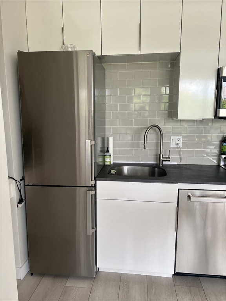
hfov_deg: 53.1
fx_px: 226
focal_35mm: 26
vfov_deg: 67.3
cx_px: 113
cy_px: 150
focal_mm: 5.7
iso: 100
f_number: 1.5
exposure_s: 1/121
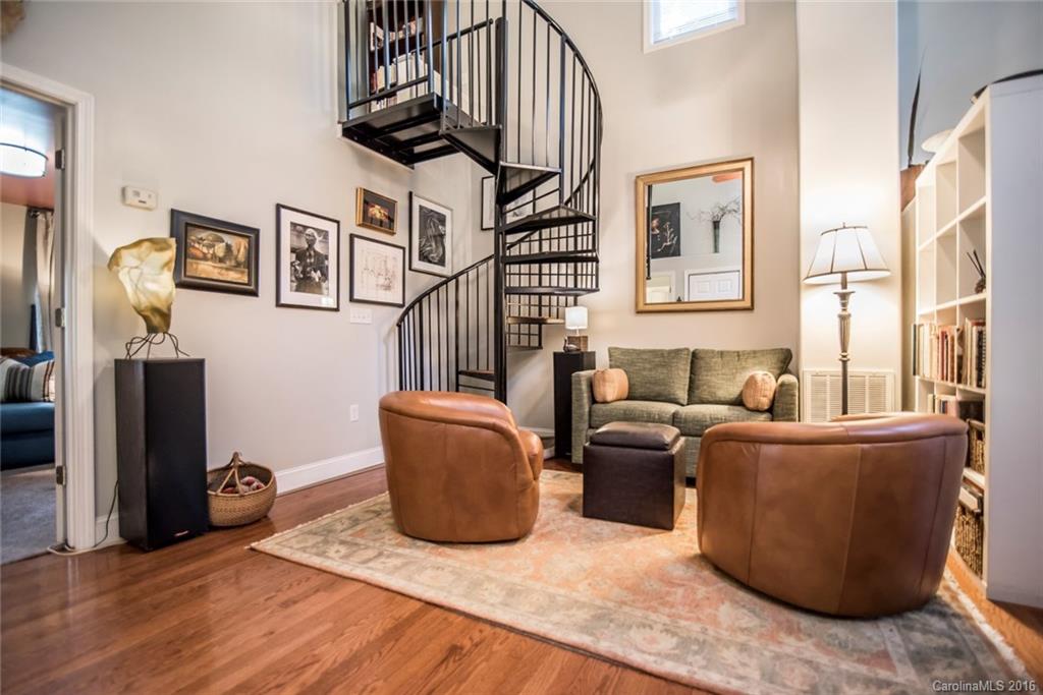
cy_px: 348
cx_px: 522
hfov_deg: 96.7
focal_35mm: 16
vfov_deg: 73.8
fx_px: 464
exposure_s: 1/60
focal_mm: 16
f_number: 2.8
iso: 1250
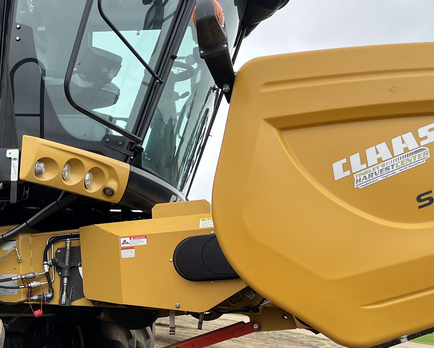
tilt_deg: +2.7
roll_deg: -6.0
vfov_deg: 29.4
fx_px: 655
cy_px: 244
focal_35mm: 51
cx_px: 50
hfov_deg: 34.8
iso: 40
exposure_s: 1/275
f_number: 1.6
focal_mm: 5.1
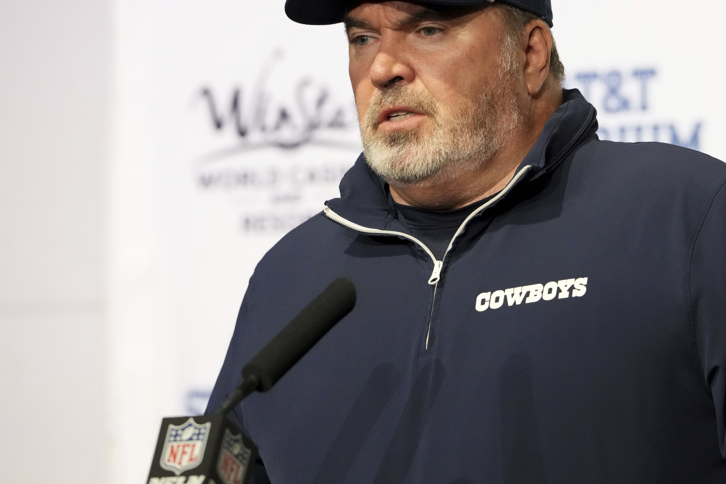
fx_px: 8852
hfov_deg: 4.7
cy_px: 147
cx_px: 387
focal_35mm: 439
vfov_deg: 3.1
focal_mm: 300
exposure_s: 1/800
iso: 6400
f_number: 4
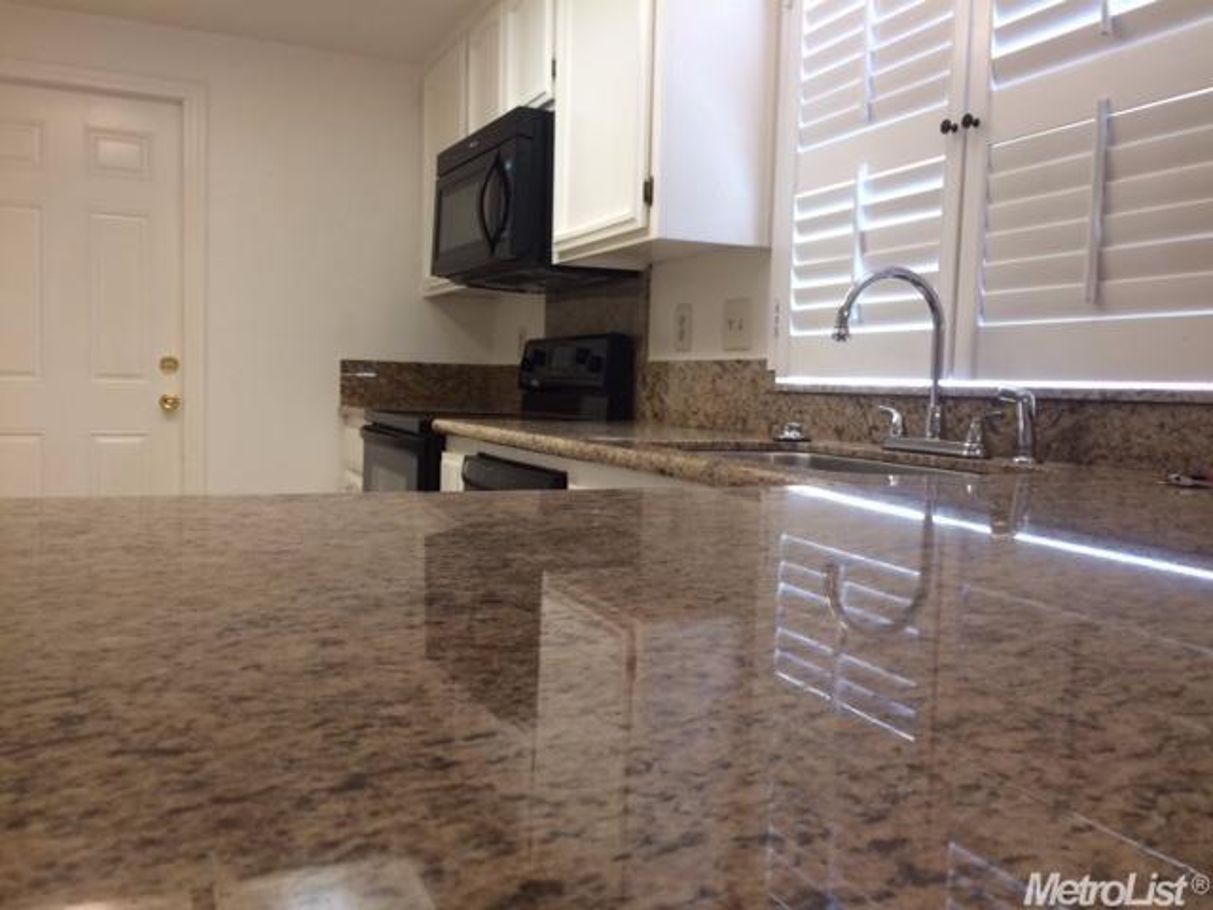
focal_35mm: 29
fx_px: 1016
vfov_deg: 48.2
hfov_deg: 61.7
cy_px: 455
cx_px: 606
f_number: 2.2
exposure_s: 1/30
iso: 40
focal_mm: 4.15
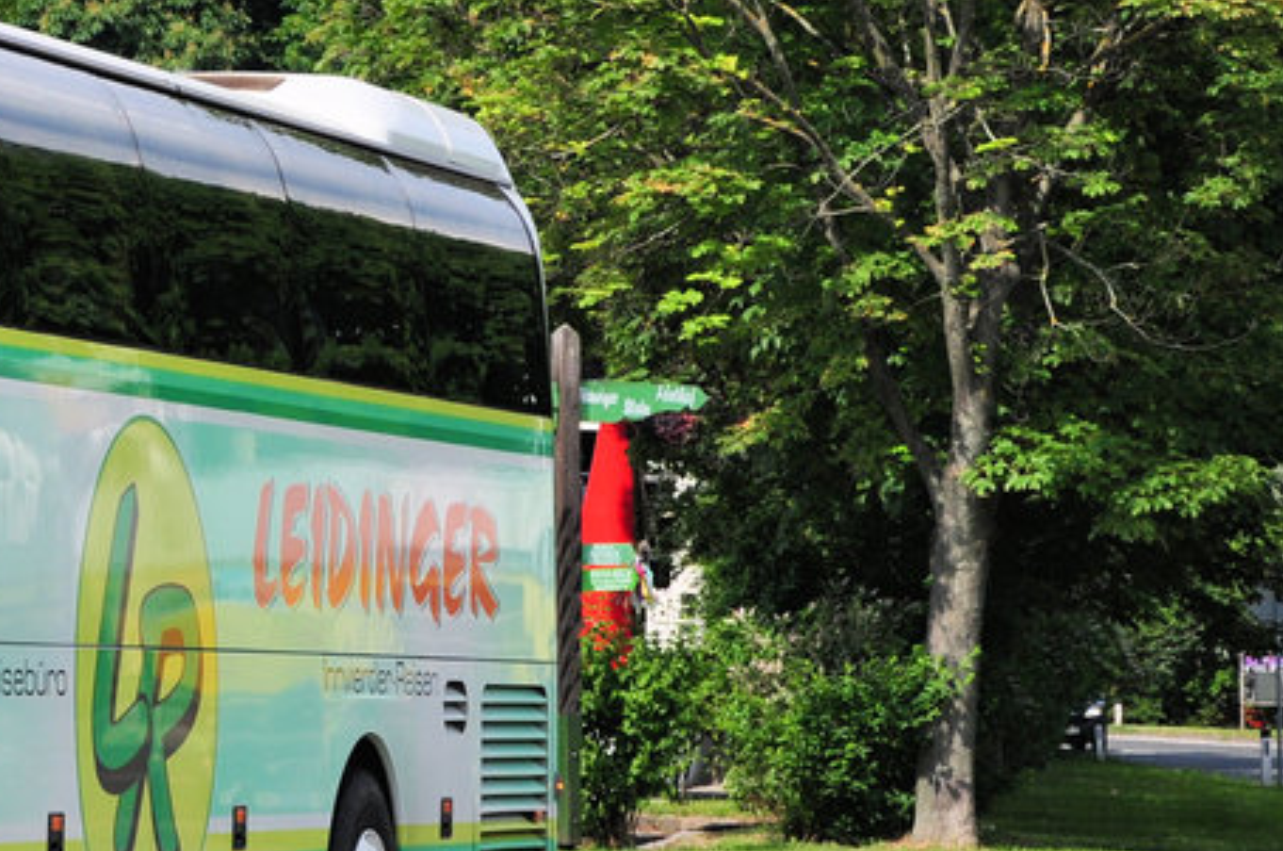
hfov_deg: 8.9
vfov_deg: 5.9
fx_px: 8182
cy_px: 308
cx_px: -178
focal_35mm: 230
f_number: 7.1
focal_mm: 58
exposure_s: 1/800
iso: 200
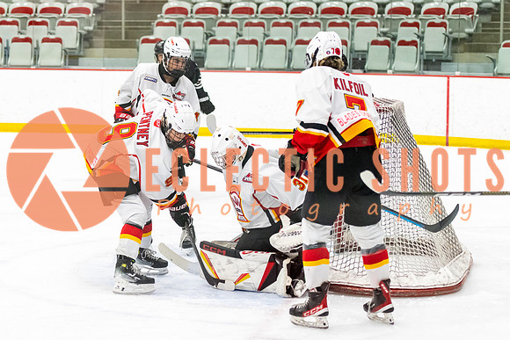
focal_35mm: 118
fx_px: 1678
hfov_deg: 17.2
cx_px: 134
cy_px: 152
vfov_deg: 11.6
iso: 3200
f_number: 2.8
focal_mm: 70
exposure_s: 1/640
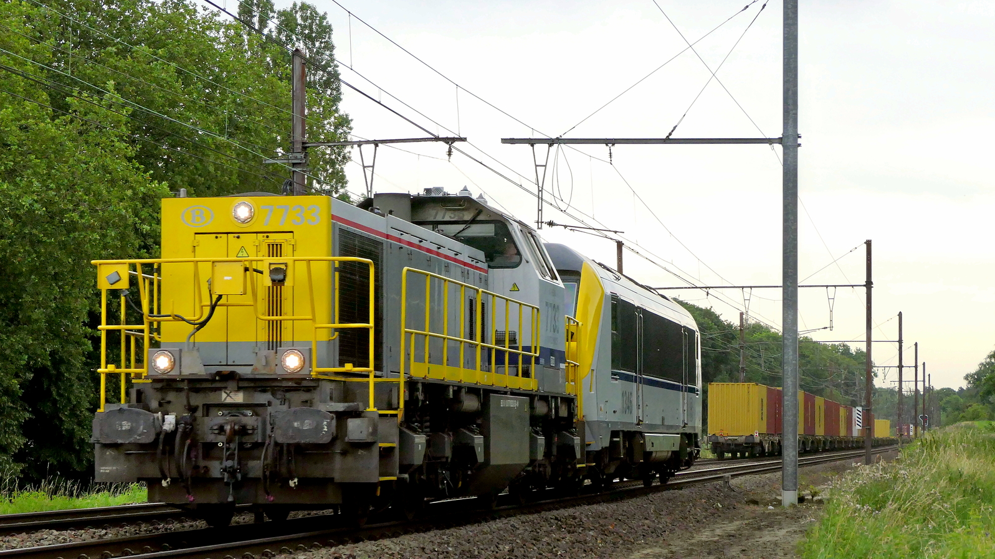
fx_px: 2242
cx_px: 497
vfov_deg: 14.2
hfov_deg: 25.0
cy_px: 289
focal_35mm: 85
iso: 1000
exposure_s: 1/800
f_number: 5.6
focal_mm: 29.8
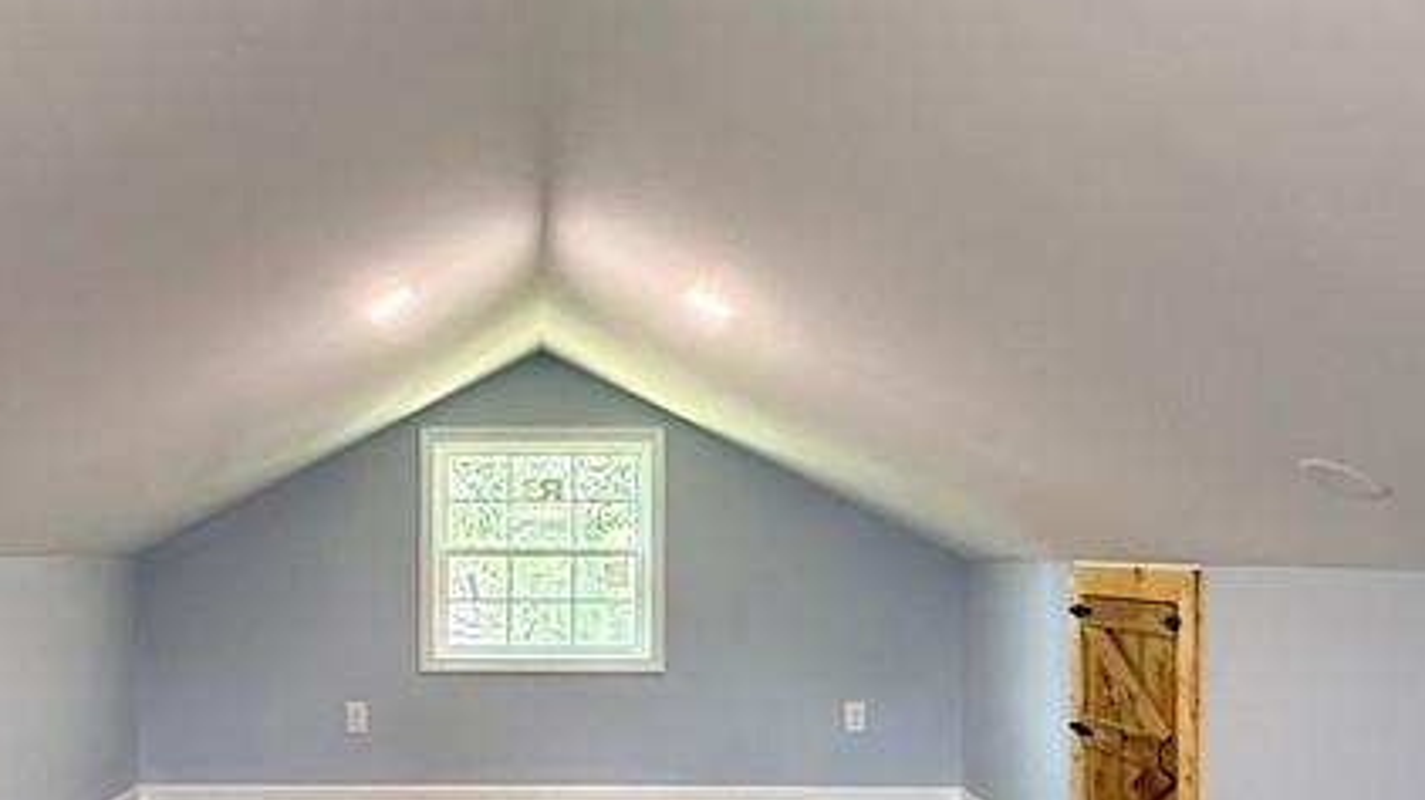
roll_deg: -0.2
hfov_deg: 53.4
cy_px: 537
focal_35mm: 37
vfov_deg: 31.7
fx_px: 1398
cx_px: 534
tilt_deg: +0.3
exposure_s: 1/120
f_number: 2.2
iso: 400
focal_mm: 2.22
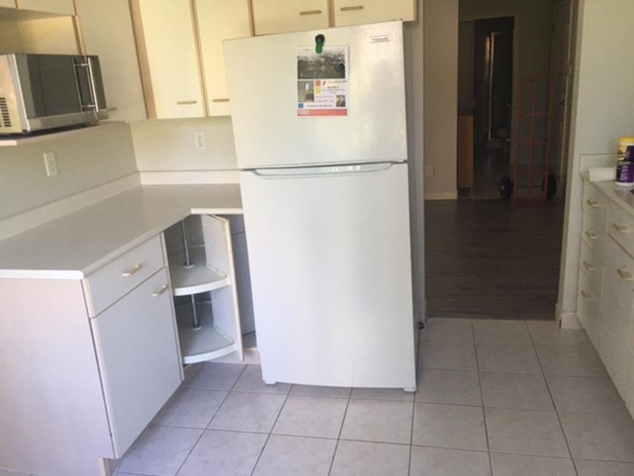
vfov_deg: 48.2
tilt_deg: -16.5
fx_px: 531
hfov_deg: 61.7
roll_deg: +3.7
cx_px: 317
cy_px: 238
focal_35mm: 29
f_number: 2.2
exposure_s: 1/15
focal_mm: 4.15
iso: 32
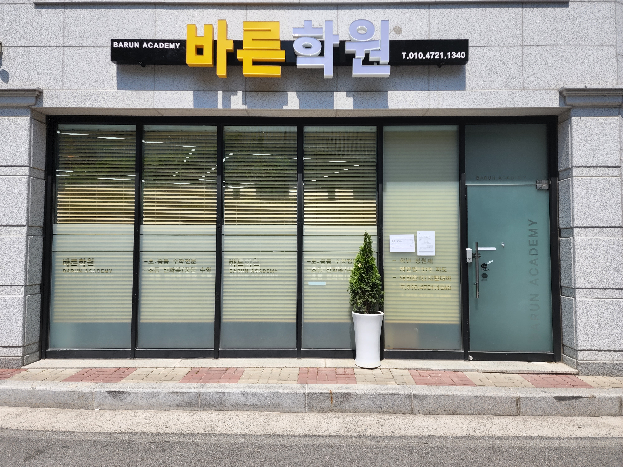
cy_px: 234
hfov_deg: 73.9
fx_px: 414
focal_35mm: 23
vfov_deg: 58.9
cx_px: 312
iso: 12
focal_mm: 6.4
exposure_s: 1/919
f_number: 1.8
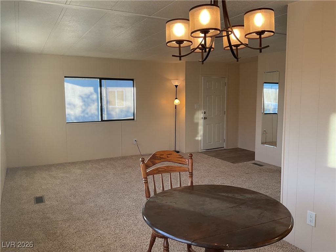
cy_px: 126
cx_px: 168
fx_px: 281
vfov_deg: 48.2
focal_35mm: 29
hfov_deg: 61.7
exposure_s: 1/60
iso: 50
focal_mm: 3
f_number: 1.8
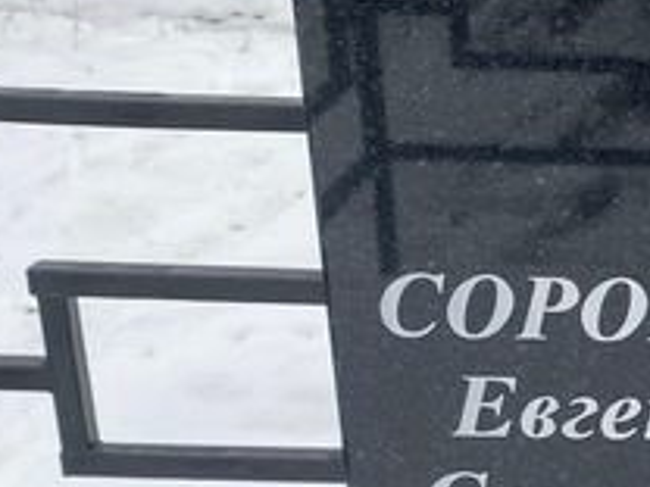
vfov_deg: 14.8
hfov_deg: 17.9
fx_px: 1878
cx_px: 928
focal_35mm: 100
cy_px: 303
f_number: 1.8
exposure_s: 1/156
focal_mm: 4.25
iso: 32
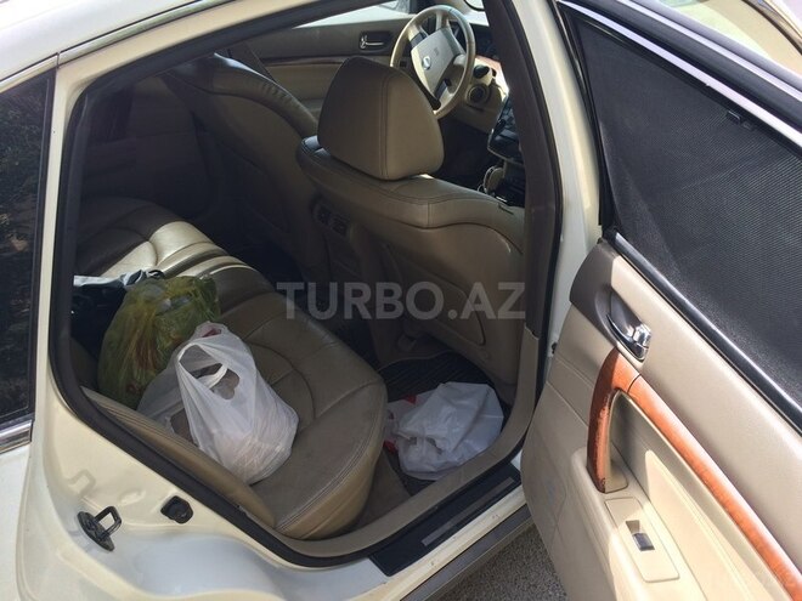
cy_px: 300
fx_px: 672
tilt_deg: -32.7
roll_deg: -5.7
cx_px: 401
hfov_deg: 61.7
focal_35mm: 29
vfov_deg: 48.2
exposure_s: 1/351
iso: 32
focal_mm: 4.15
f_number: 2.2
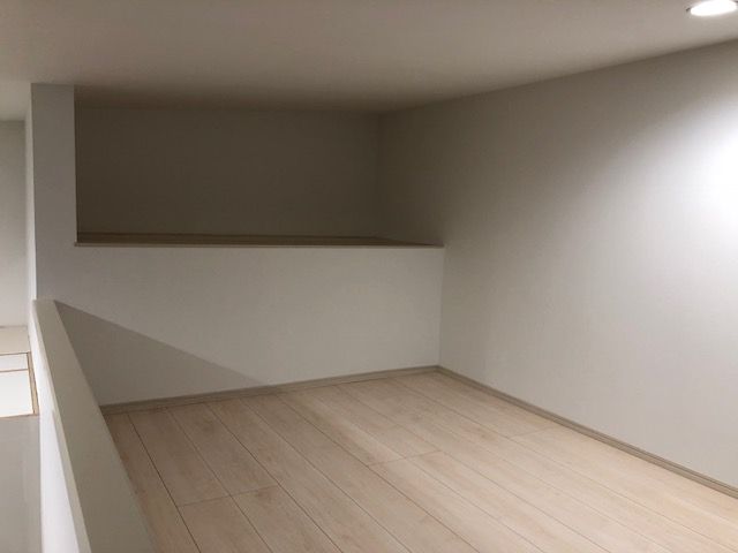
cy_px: 276
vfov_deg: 49.7
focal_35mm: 28
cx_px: 369
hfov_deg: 63.4
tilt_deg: -5.4
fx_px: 597
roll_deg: -2.5
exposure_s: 1/20
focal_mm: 4
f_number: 1.8
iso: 40
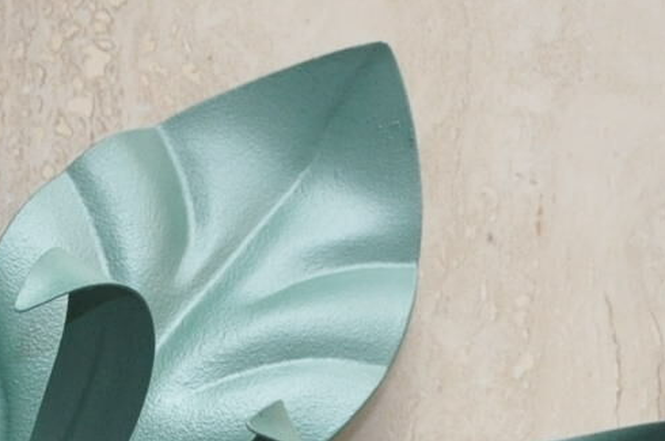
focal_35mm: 197
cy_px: 822
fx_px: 3633
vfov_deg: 6.8
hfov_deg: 10.2
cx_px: -209
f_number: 4.2
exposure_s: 1/80
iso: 800
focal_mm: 30
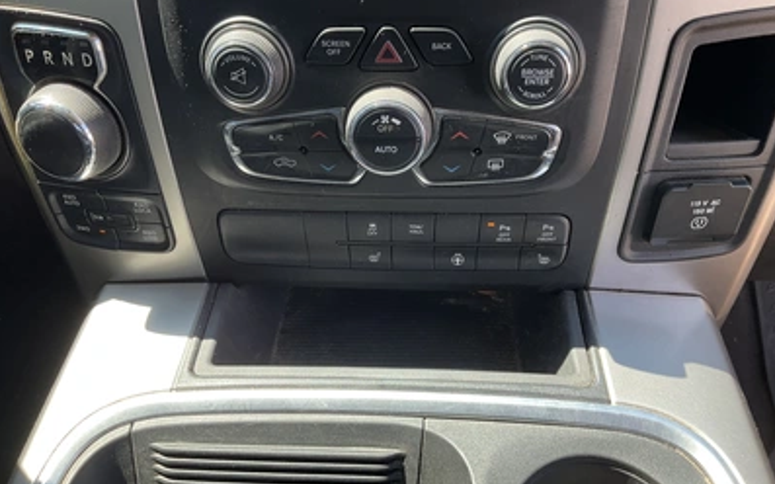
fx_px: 655
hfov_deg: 61.2
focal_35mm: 31
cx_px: 388
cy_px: 246
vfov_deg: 40.6
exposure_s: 1/122
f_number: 1.8
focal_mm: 3
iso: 25
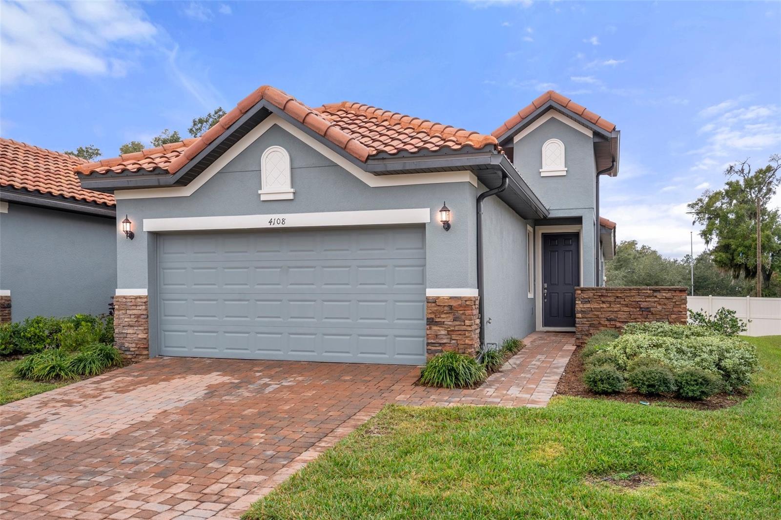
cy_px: 260
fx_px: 651
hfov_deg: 61.9
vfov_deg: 43.6
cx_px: 390
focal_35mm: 30
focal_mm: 30
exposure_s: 1/160
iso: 320
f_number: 8
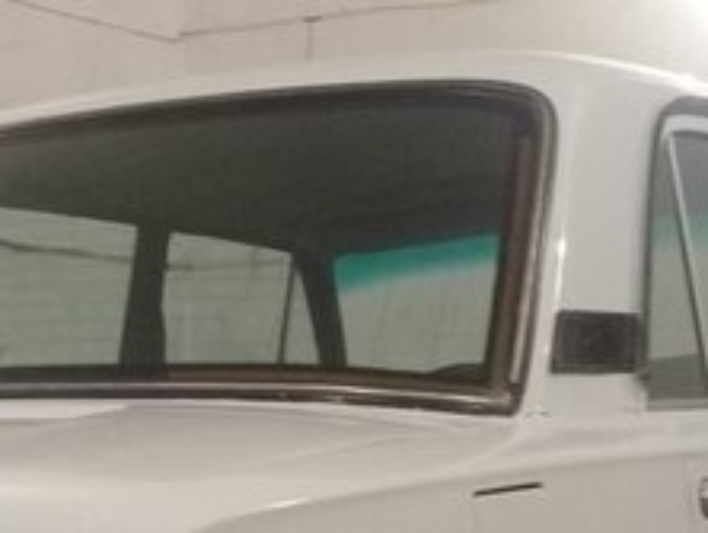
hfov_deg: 21.1
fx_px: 1884
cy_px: 685
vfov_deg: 15.4
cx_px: 150
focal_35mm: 92
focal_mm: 3.3
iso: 200
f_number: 2.2
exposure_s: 1/20
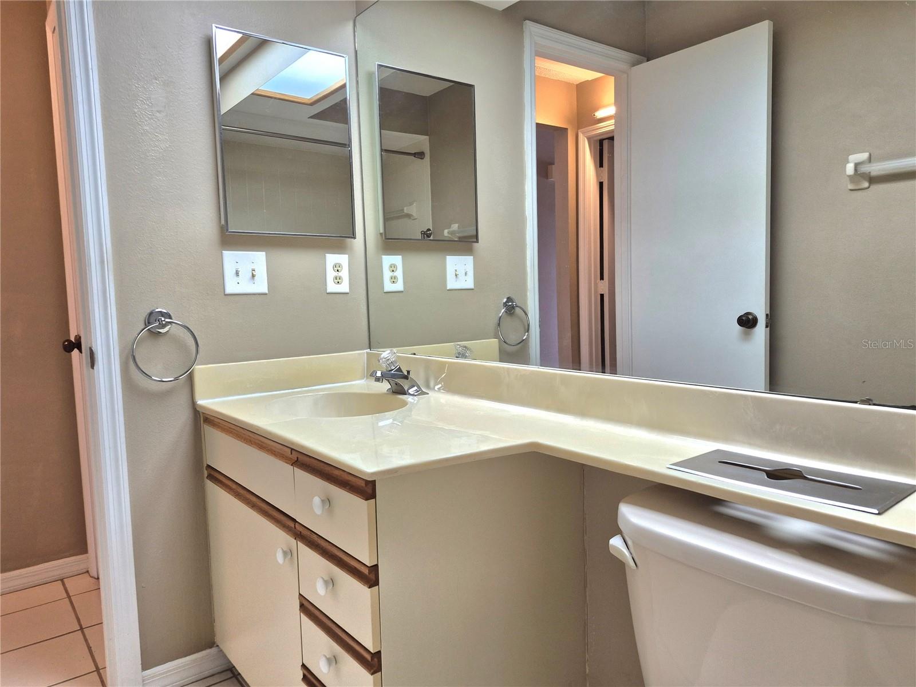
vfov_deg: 58.9
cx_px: 458
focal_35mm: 23
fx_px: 609
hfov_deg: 73.9
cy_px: 344
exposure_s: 1/120
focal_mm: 5.4
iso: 100
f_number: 1.8
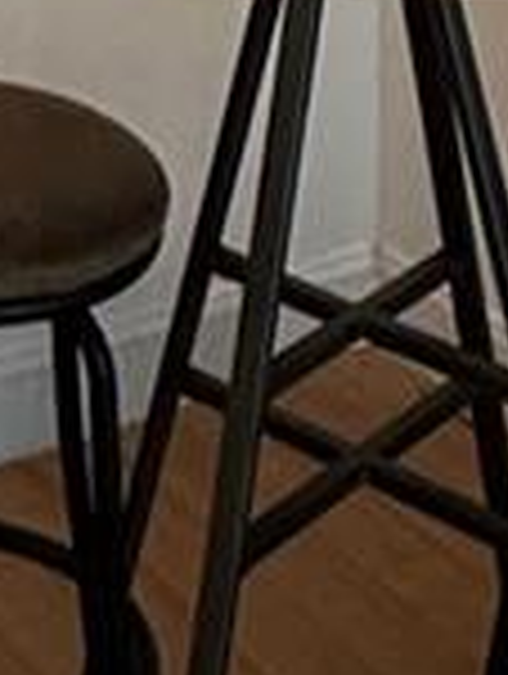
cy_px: -819
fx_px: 2185
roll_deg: -0.7
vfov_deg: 13.8
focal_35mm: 112
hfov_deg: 12.8
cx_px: -166
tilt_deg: +0.4
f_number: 2.2
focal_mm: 2.22
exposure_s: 1/60
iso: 500
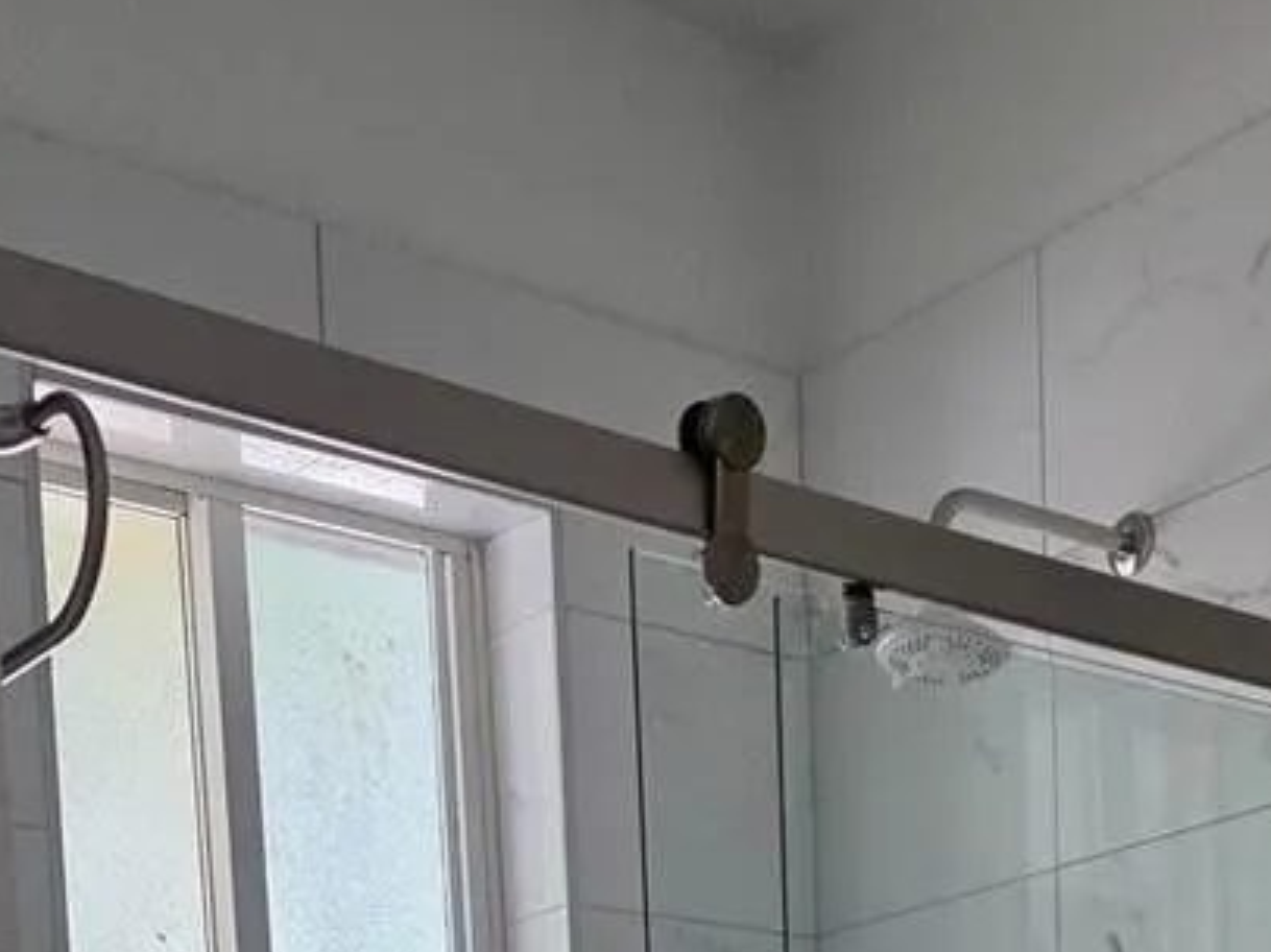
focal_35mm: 68
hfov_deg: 28.3
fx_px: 2495
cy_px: 1729
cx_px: 873
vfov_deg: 17.4
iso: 200
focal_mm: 6.25
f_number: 1.7
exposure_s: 1/120
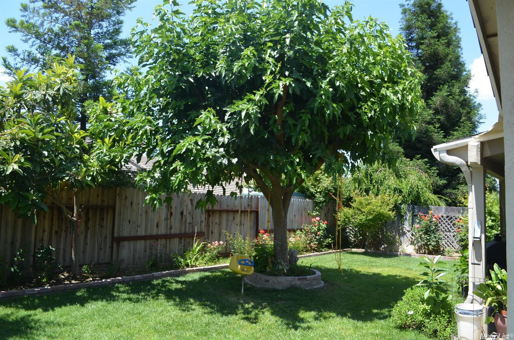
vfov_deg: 47.7
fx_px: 385
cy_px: 170
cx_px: 257
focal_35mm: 27
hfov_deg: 67.5
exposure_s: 1/200
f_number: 7.1
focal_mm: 18
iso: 200
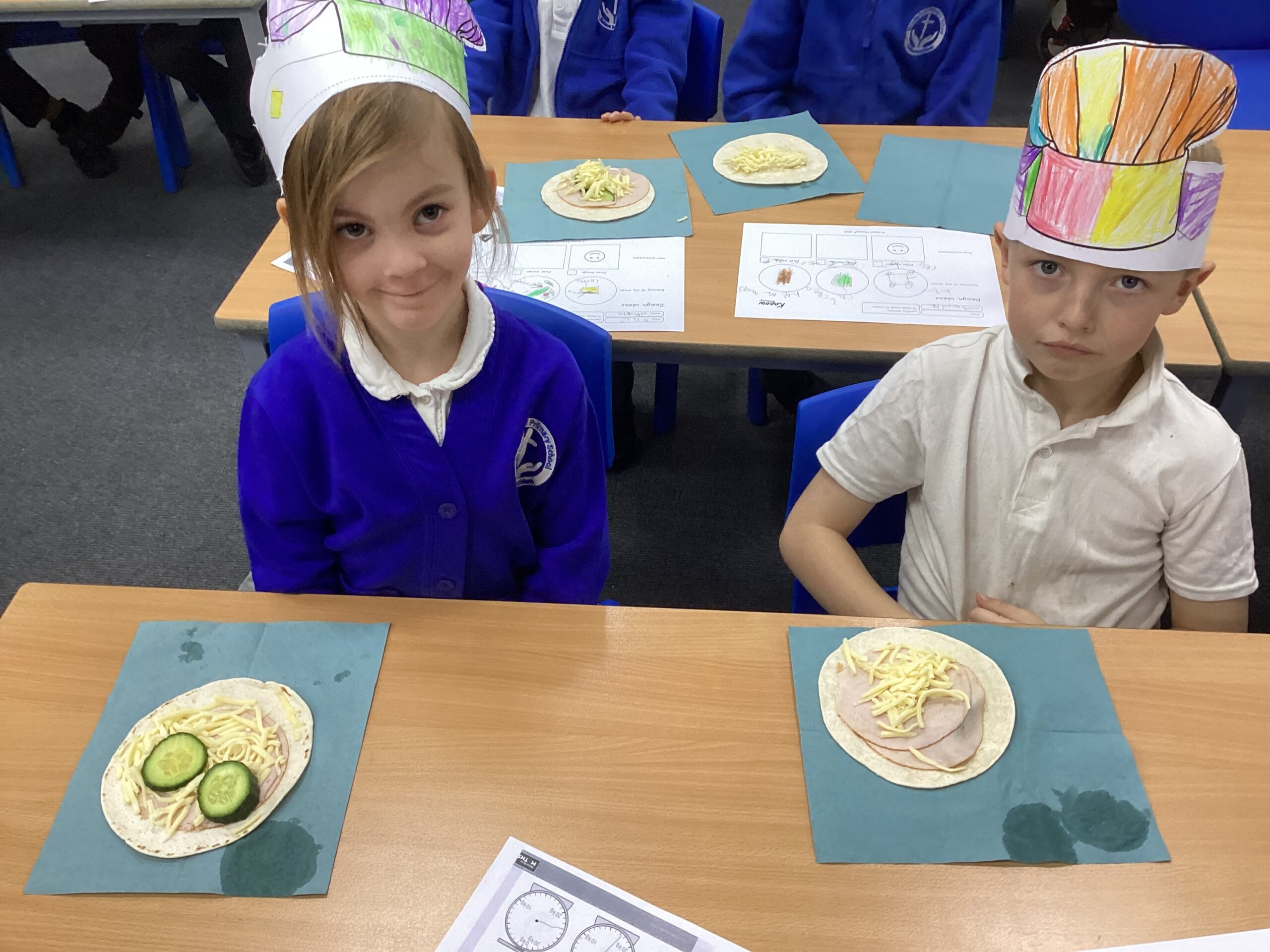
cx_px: 635
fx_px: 1137
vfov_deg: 45.4
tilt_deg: -40.6
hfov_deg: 58.4
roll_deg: +2.1
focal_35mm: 31
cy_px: 476
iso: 160
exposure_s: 1/60
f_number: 2.4
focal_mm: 3.3
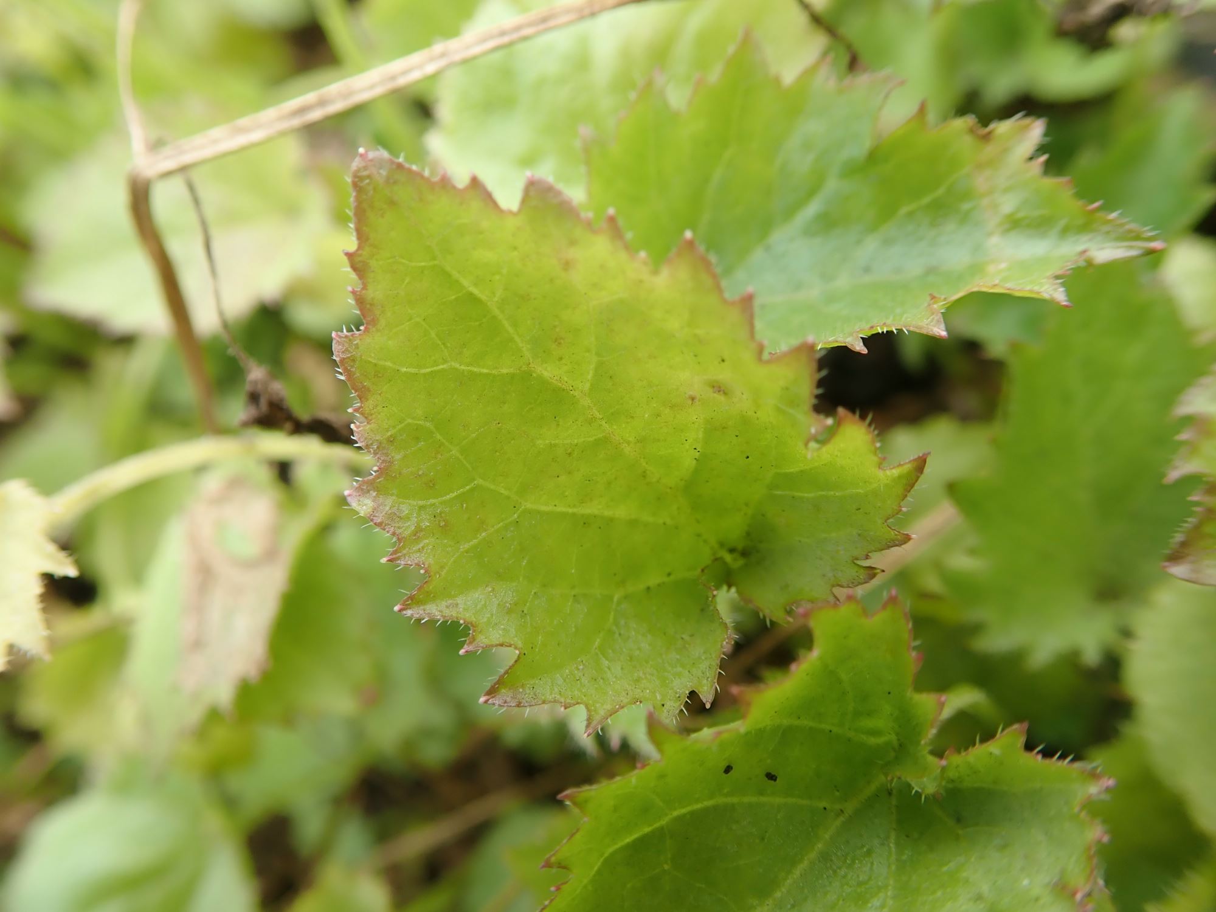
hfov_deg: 60.0
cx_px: 608
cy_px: 456
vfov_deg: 46.8
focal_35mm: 30
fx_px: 1054
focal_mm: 5.5
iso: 100
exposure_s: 1/125
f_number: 3.2
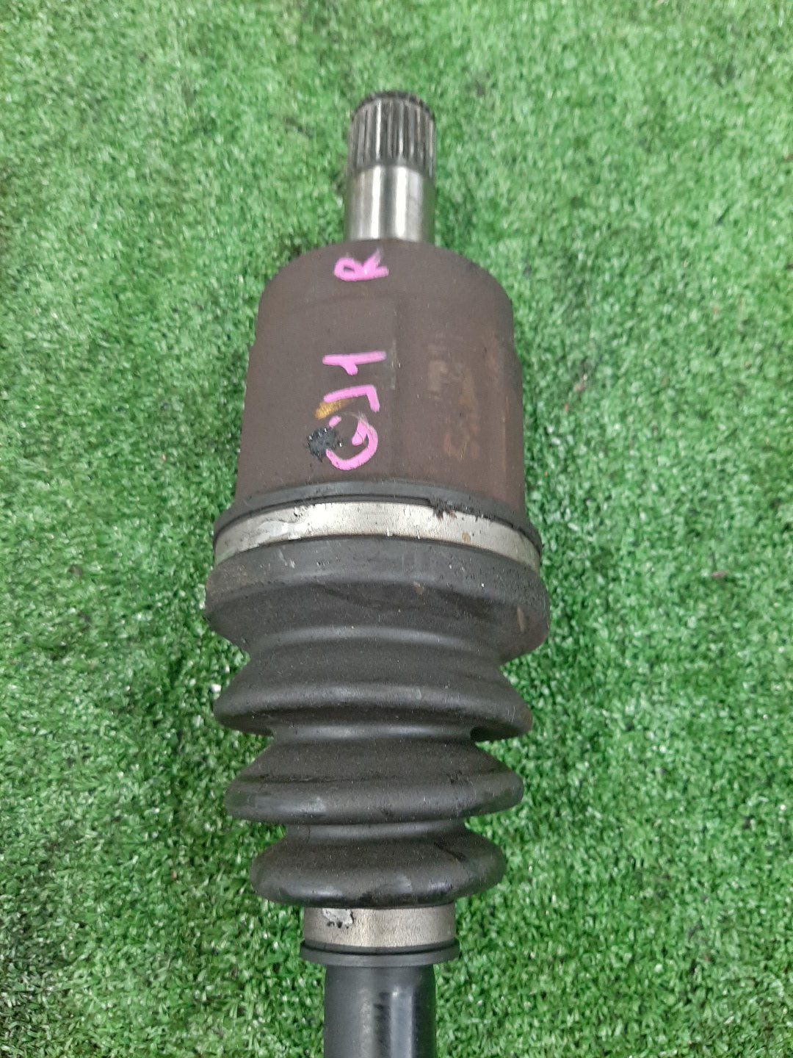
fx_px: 794
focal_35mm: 26
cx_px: 396
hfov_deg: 53.1
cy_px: 529
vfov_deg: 67.3
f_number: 1.7
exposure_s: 1/25
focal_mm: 3.93
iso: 172
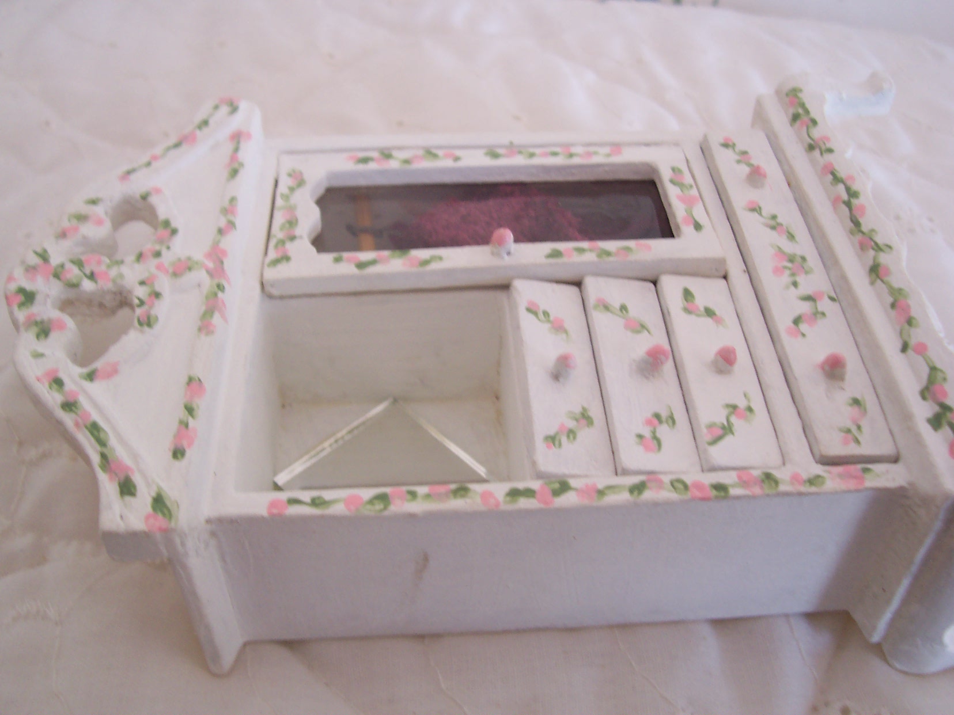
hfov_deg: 50.1
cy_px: 358
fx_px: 1020
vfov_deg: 38.7
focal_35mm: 37
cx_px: 477
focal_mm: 5.6
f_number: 2.8
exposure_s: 1/30
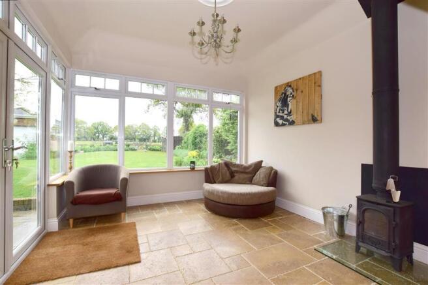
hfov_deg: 100.4
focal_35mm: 15
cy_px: 142
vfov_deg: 77.3
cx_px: 214
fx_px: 178
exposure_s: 1/60
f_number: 11
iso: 200
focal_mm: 10
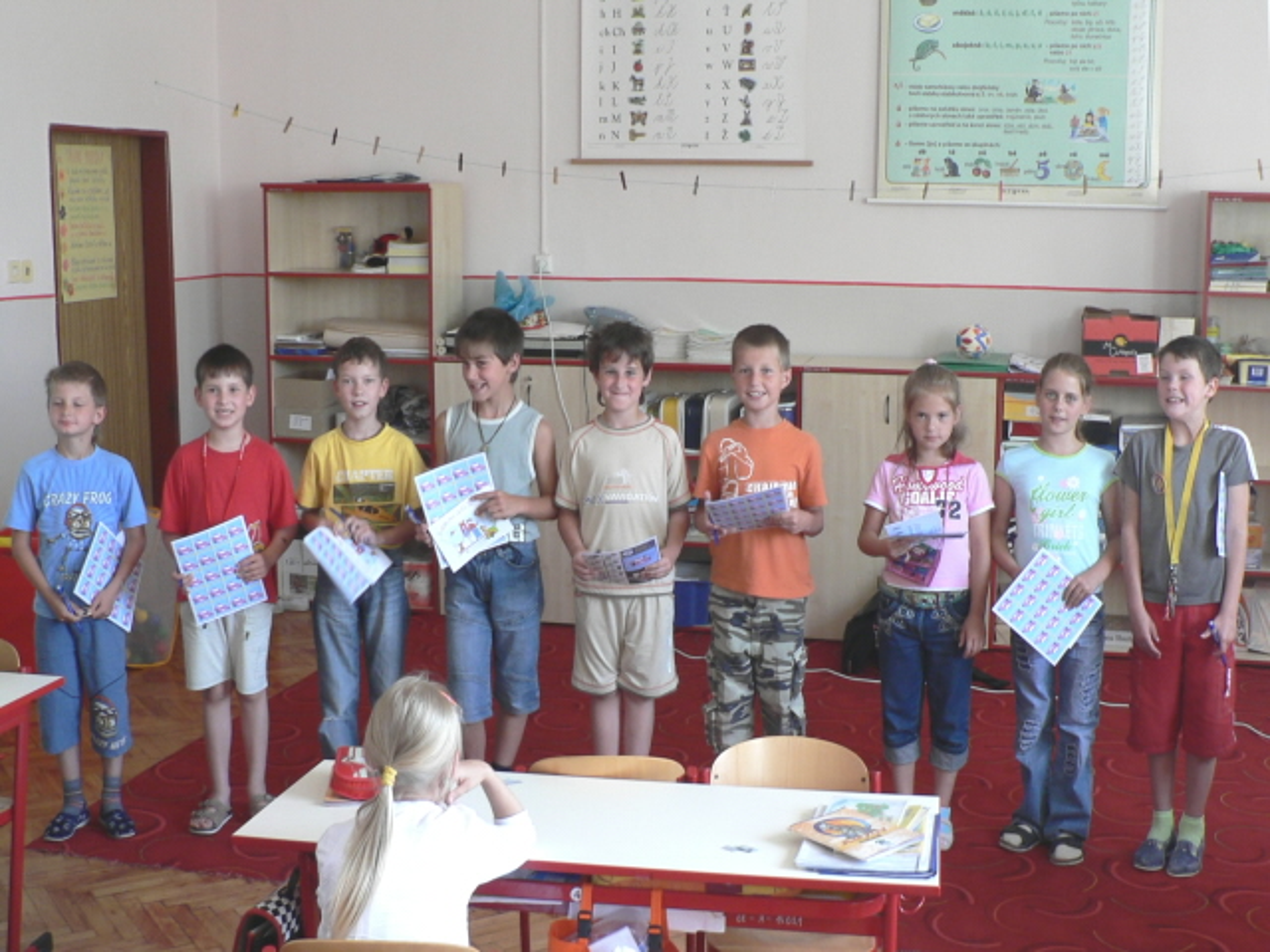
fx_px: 1321
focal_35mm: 36
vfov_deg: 39.7
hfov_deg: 51.4
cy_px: 476
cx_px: 635
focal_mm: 6
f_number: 2.8
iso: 100
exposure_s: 1/30
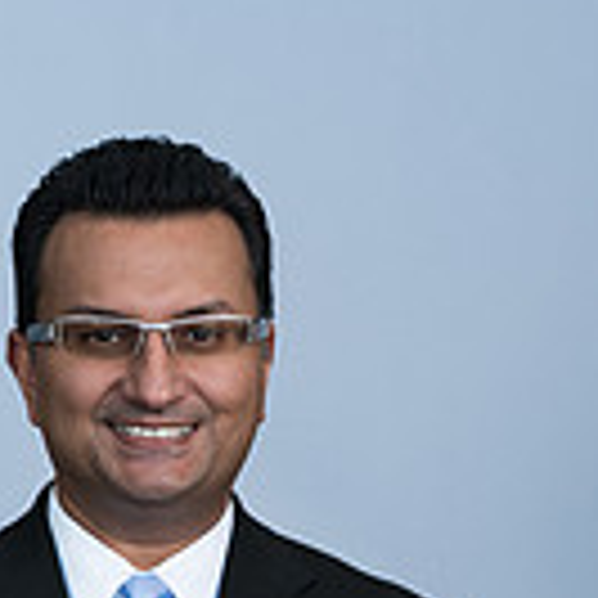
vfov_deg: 6.9
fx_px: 4945
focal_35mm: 253
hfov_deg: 6.9
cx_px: 117
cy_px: 742
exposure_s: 1/160
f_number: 5.6
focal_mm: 88
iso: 500
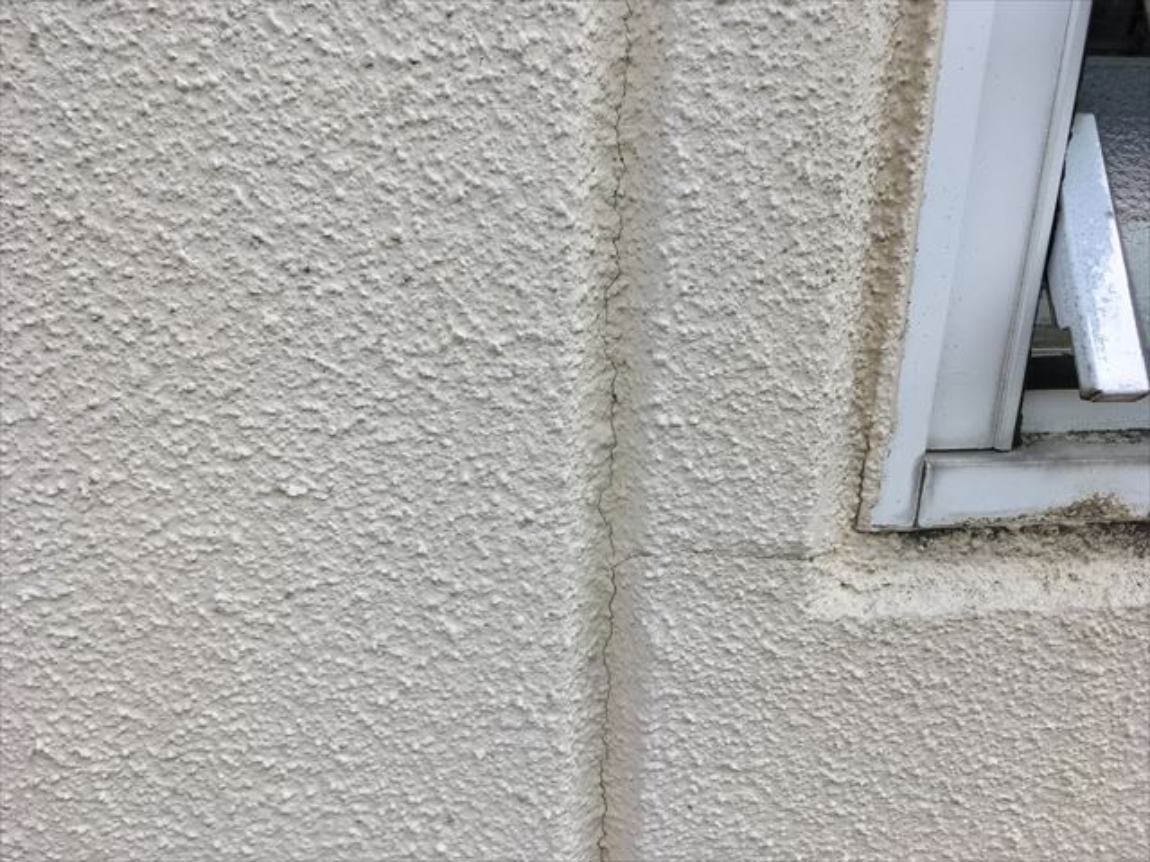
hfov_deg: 61.7
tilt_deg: -23.0
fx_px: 963
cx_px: 575
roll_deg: -1.1
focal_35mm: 29
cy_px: 431
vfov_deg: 48.2
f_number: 2.2
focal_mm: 4.15
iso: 25
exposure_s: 1/1026
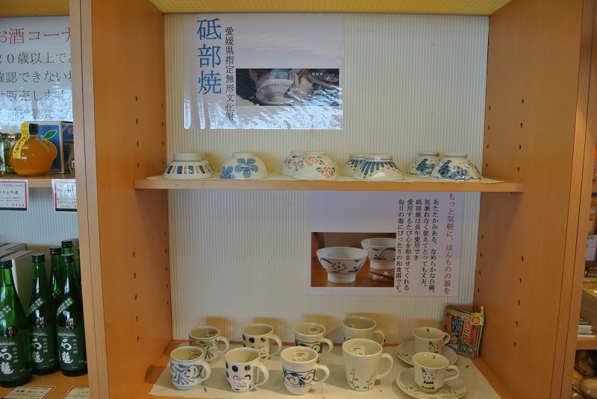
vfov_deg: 48.0
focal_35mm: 27
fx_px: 448
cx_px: 298
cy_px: 200
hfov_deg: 67.3
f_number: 3.5
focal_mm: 10
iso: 220
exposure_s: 1/125
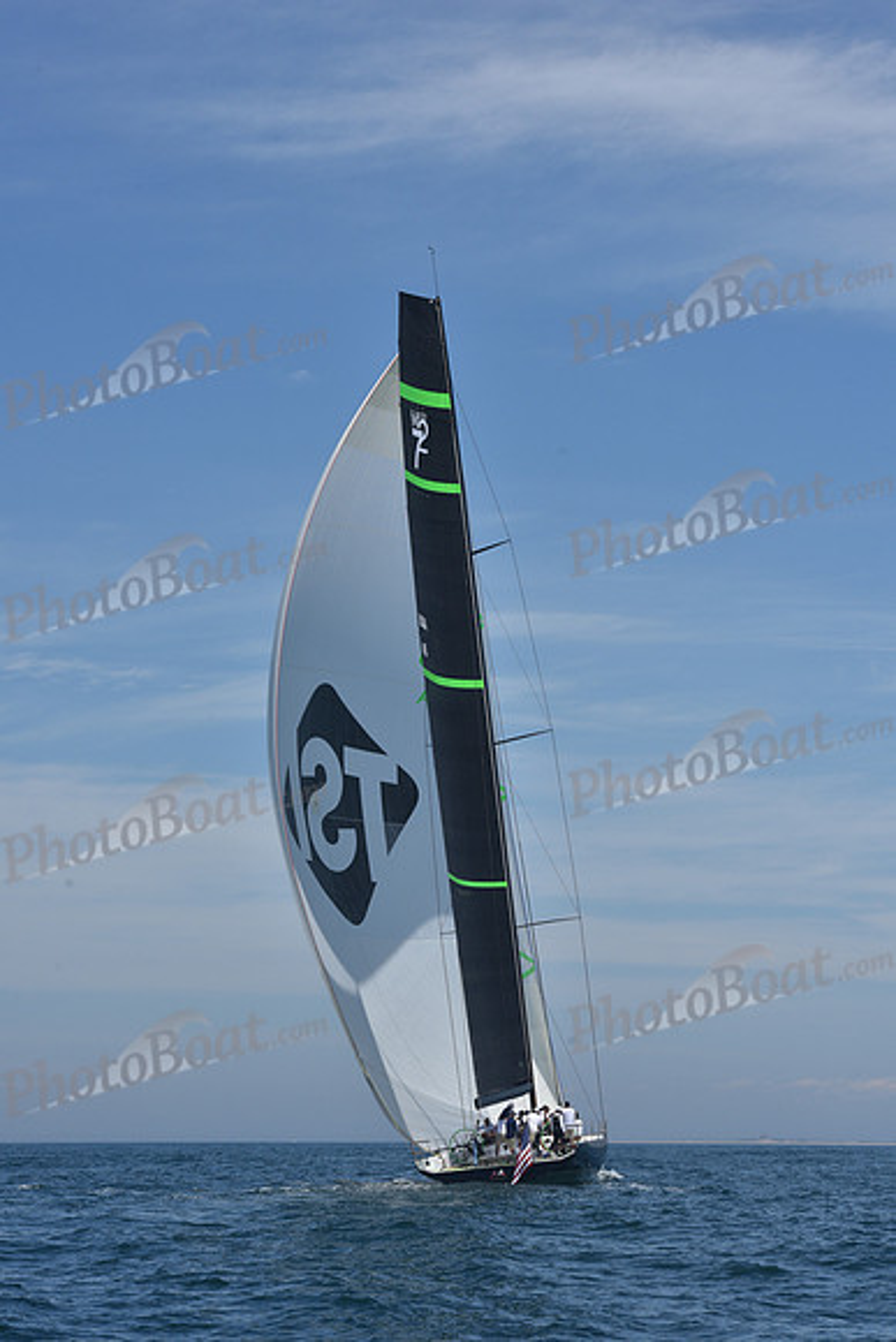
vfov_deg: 20.8
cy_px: 671
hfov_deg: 14.0
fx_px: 3656
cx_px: 448
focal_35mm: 98
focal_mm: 98
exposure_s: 1/800
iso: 250
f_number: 11
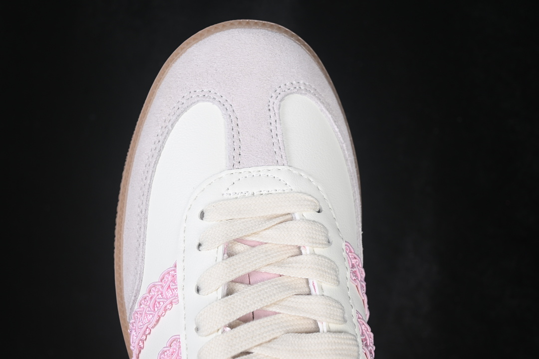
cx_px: 270
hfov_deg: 27.0
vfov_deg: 18.2
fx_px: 1123
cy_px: 180
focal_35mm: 75
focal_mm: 50
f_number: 7.1
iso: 160
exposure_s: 1/80
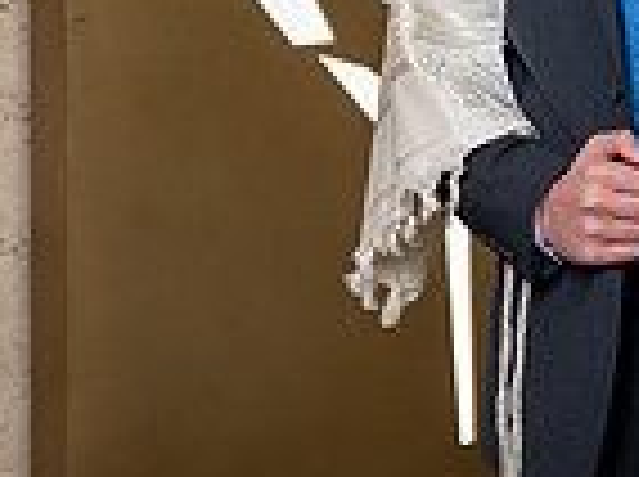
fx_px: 2414
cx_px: 542
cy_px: -342
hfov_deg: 15.0
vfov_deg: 10.7
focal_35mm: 131
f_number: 4
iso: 1000
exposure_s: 1/250
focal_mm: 43
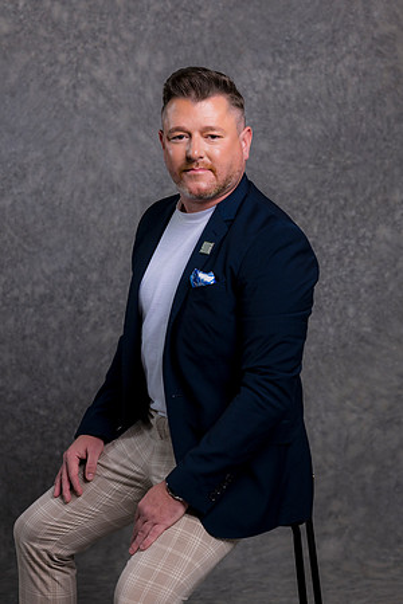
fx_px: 1427
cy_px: 302
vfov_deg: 23.9
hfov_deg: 16.1
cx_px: 202
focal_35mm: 85
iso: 100
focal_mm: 85
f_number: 5
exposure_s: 1/200
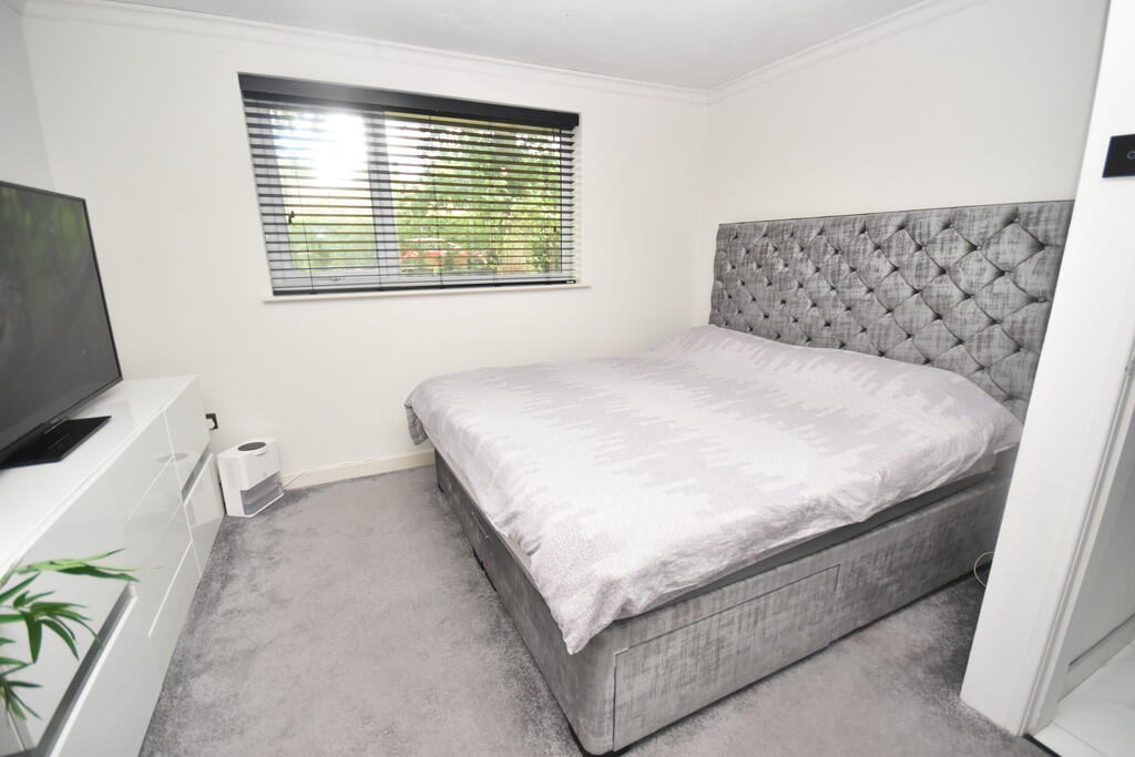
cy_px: 378
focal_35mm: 15
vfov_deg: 77.3
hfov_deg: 100.4
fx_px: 473
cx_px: 568
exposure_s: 1/160
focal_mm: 10
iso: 800
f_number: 4.5
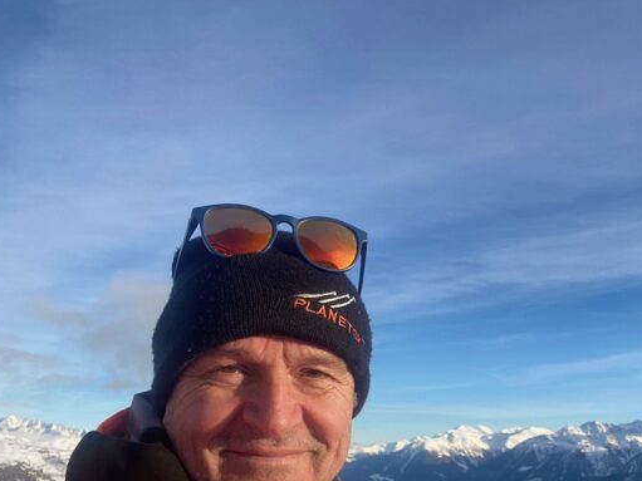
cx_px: 406
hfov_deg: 50.8
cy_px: 365
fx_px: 668
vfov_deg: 38.5
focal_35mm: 36
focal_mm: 2.71
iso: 25
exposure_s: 1/563
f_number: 2.2
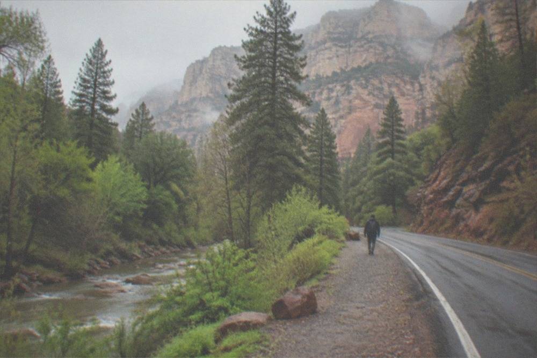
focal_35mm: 37
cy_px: 179
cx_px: 268
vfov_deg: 35.9
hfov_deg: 51.9
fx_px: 552
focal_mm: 37
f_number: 8
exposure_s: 1/250
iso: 320
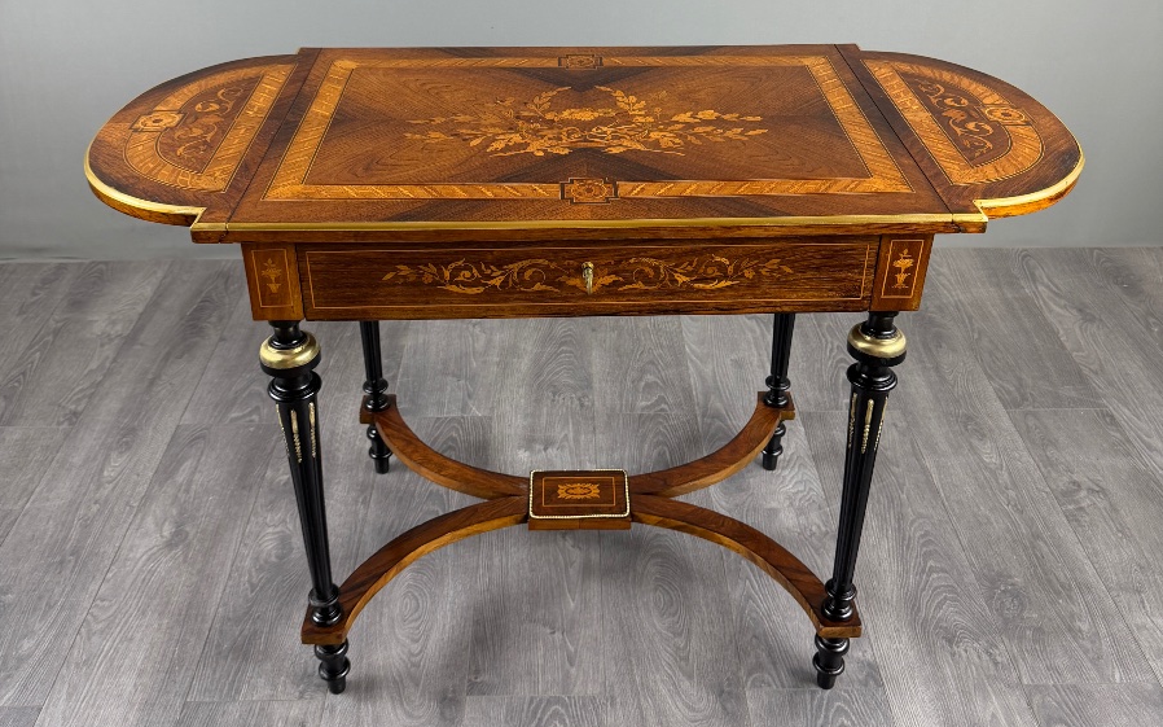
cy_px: 215
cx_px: 582
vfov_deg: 36.7
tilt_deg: -28.0
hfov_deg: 56.7
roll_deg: -0.2
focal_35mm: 34
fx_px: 1078
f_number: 1.78
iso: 160
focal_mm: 6.76
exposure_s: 1/100
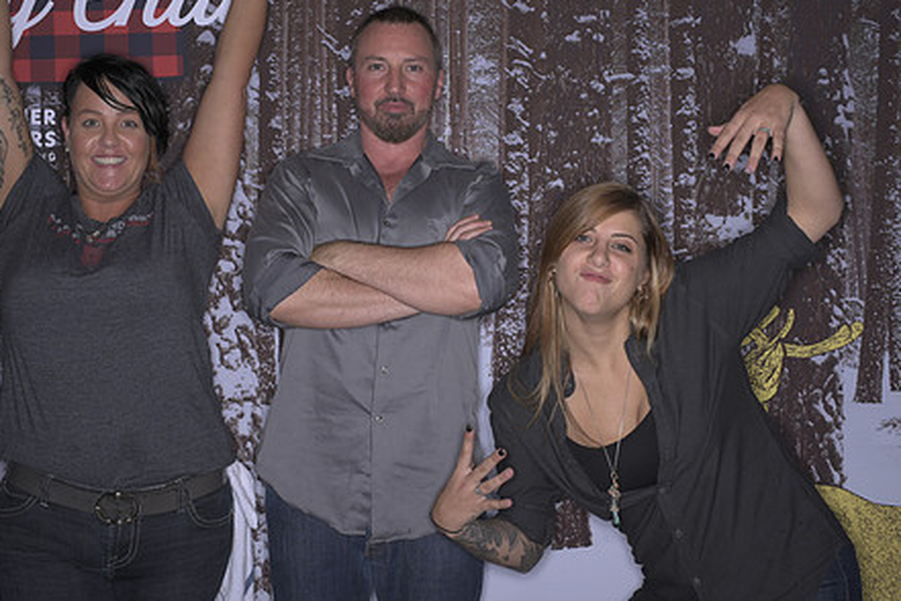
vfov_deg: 29.2
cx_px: 447
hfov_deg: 42.7
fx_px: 1151
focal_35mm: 46
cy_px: 269
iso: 64
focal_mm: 35
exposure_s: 1/250
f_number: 11
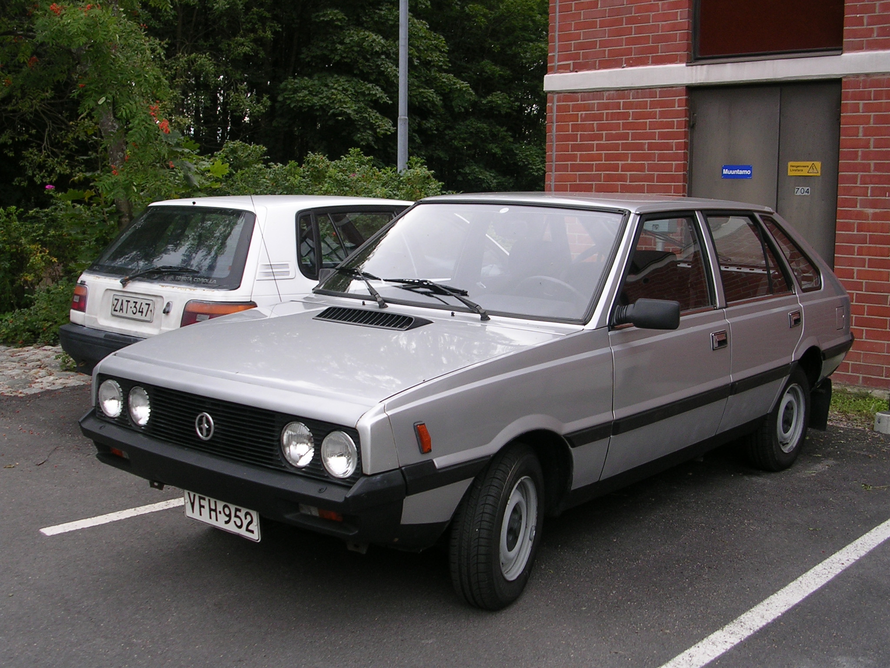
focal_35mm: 43
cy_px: 334
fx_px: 1106
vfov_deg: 33.6
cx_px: 445
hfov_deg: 43.9
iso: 50
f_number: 3
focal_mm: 6.6
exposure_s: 1/237
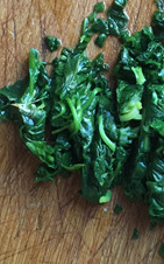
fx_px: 487
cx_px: 137
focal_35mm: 68
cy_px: 106
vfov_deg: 30.1
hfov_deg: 18.9
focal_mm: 4.15
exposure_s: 1/15
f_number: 2.2
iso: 320
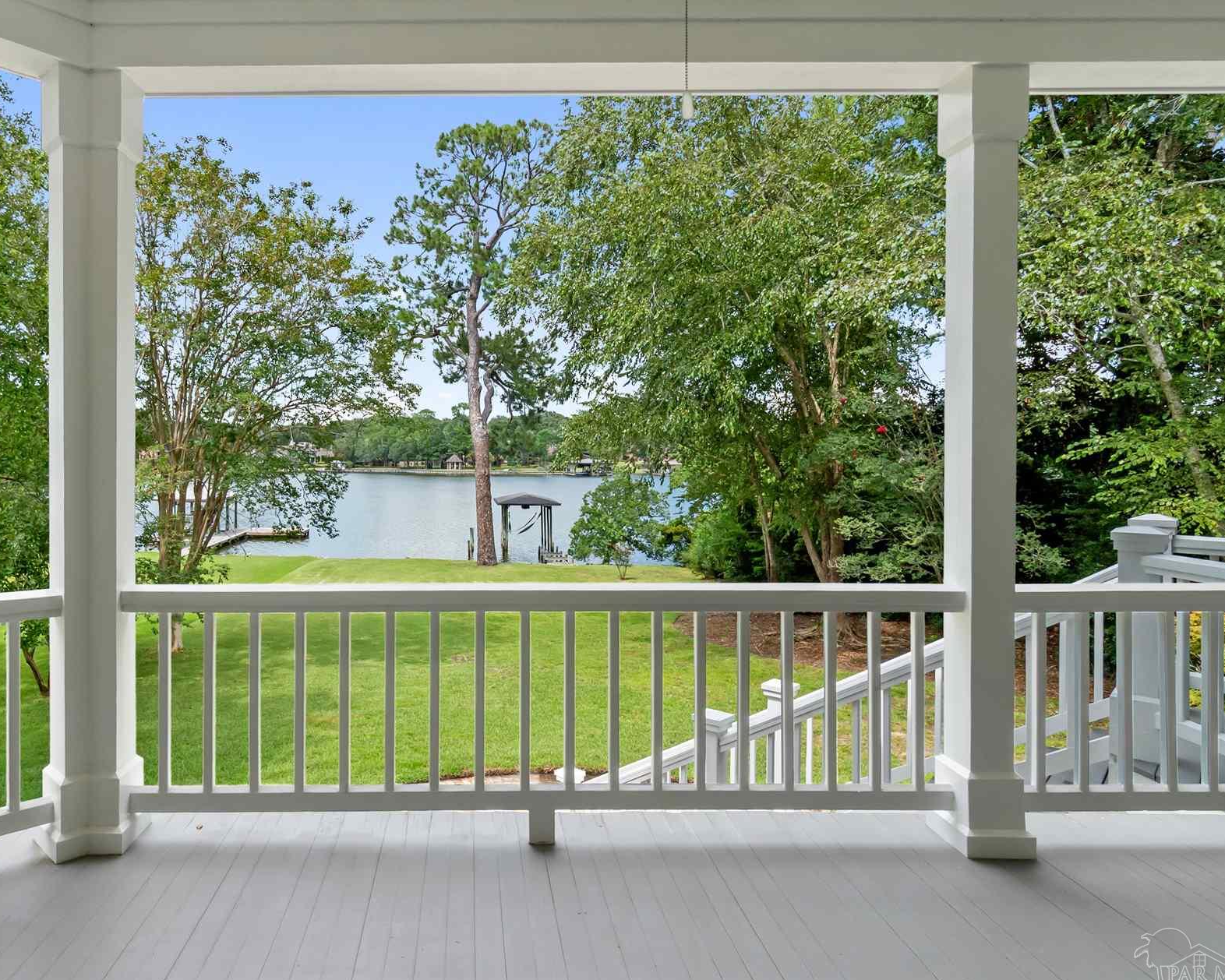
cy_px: 481
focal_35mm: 22
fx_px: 798
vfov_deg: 63.1
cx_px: 476
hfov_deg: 74.0
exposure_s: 1/200
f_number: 9
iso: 500
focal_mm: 12
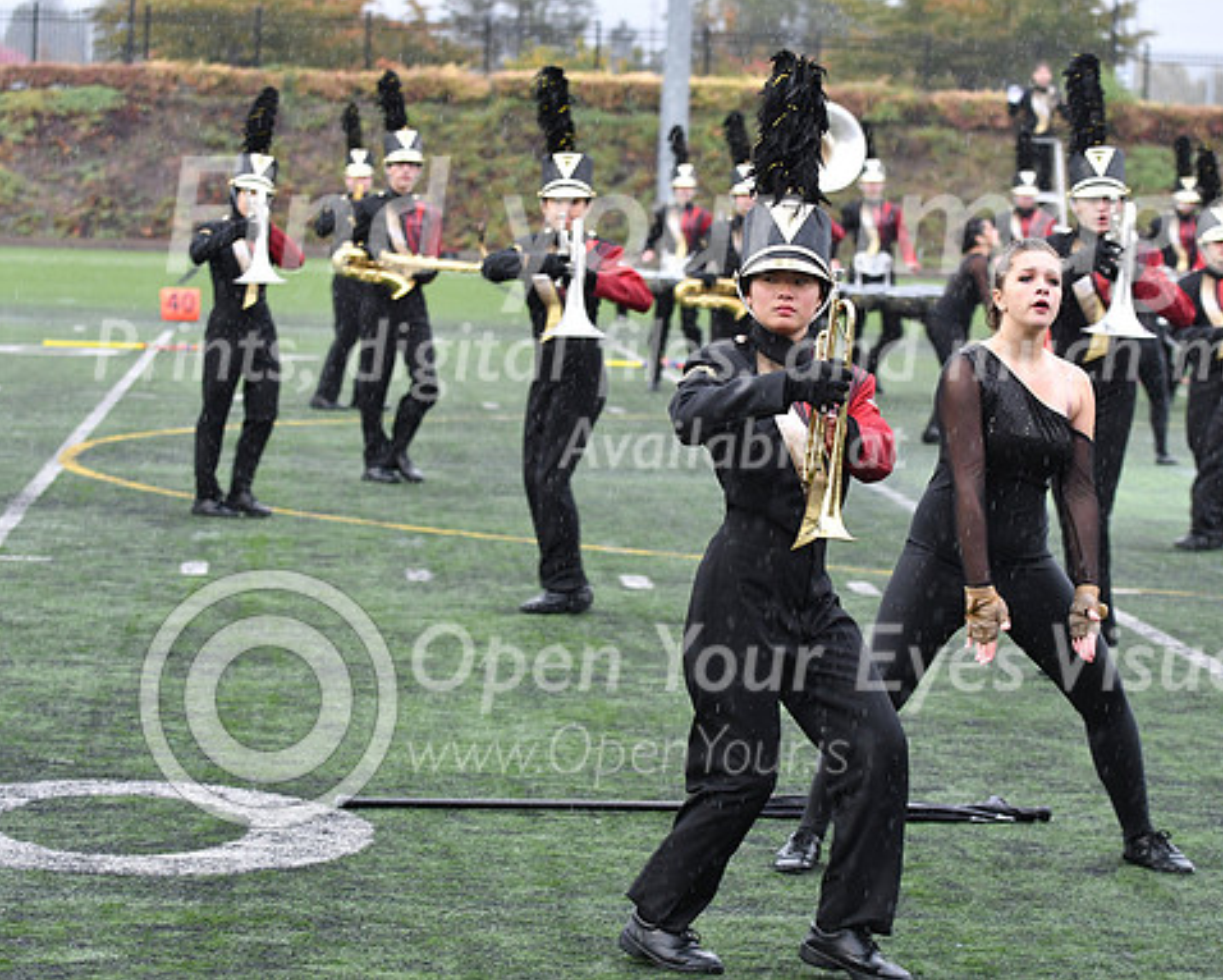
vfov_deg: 11.0
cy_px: 487
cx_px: 734
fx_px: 5071
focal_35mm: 140
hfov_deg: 13.7
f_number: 4
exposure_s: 1/500
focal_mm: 82
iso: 1000
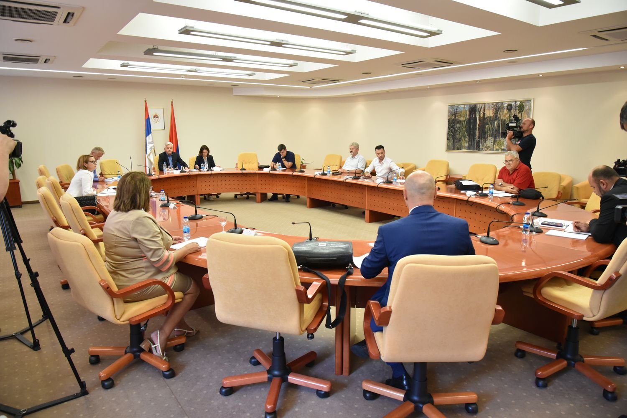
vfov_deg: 53.2
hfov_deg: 73.7
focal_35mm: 24
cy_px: 209
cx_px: 314
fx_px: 418
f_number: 5
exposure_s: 1/125
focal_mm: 24
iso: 3200
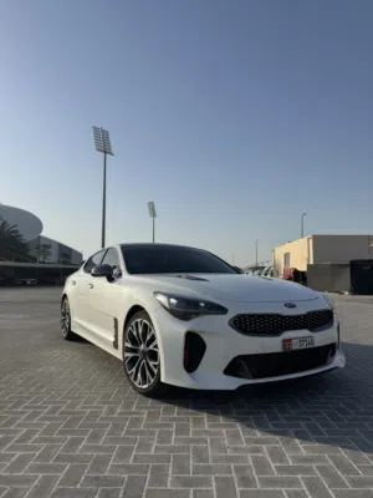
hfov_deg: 56.8
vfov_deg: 71.6
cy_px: 249
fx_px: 345
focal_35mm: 24
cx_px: 186
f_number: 1.78
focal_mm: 6.76
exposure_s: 1/7092
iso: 80
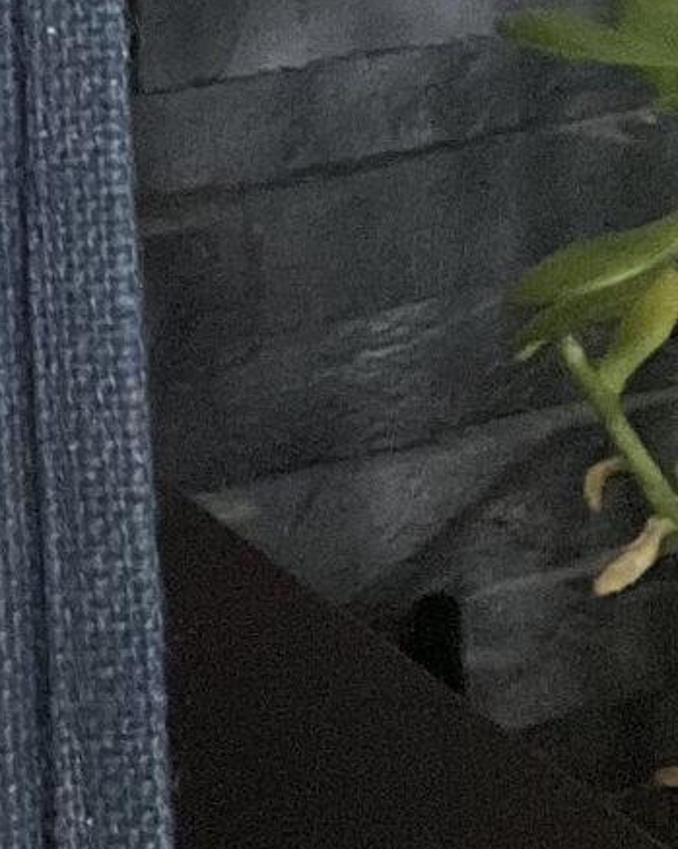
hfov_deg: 8.7
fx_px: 4168
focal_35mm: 166
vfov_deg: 10.7
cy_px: -800
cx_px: -783
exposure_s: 1/60
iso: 200
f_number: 1.8
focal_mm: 3
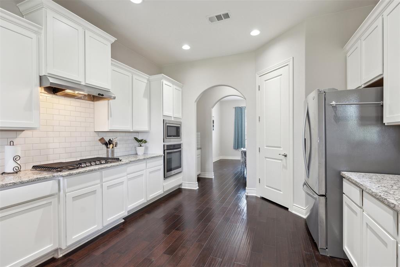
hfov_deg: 93.3
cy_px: 134
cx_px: 200
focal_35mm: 17
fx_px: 189
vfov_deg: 70.4
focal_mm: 17
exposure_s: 1/15
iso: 200
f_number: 5.6
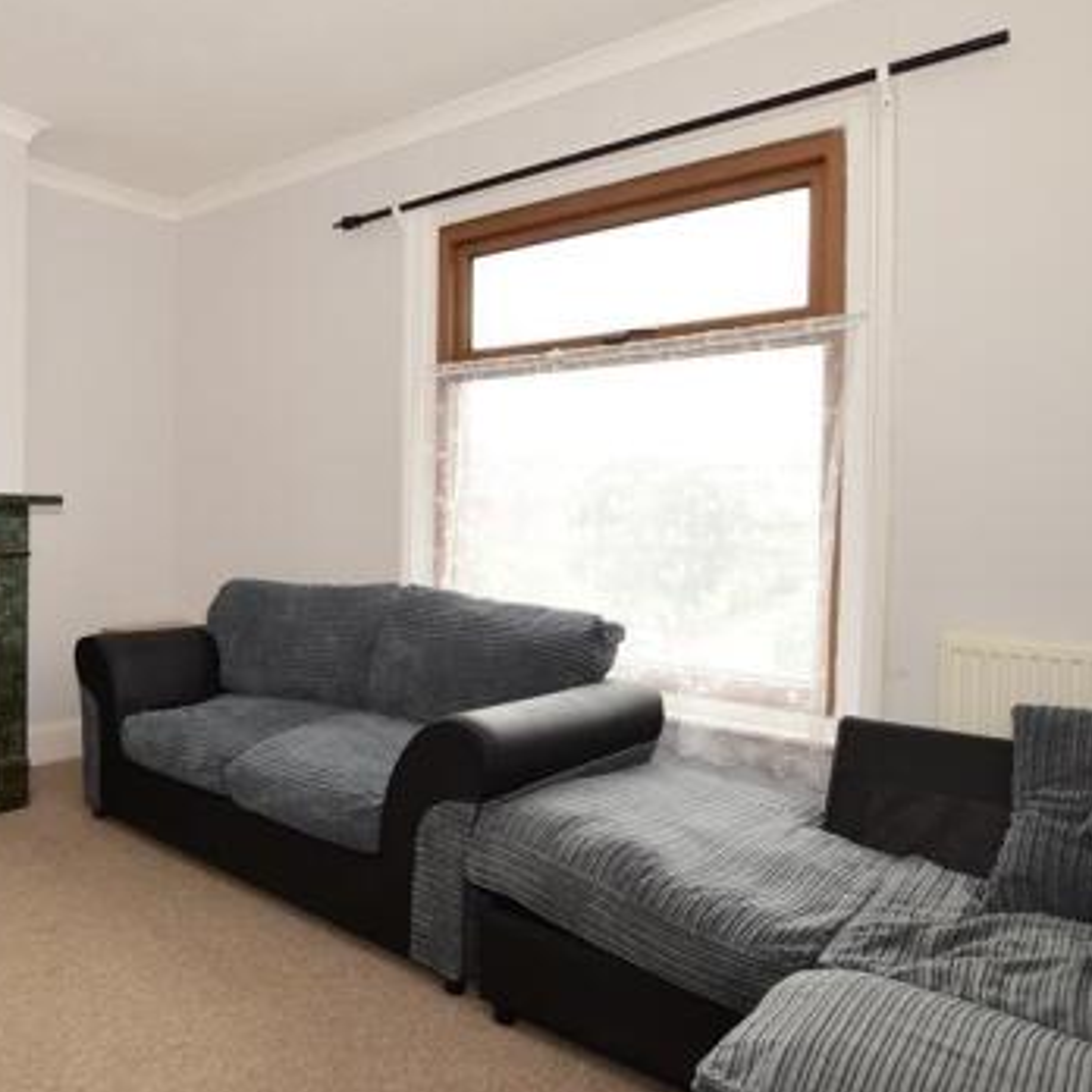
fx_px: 857
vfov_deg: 65.0
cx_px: 182
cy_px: 522
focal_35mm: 24
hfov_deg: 58.7
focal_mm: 10
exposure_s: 1/160
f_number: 6.3
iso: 640
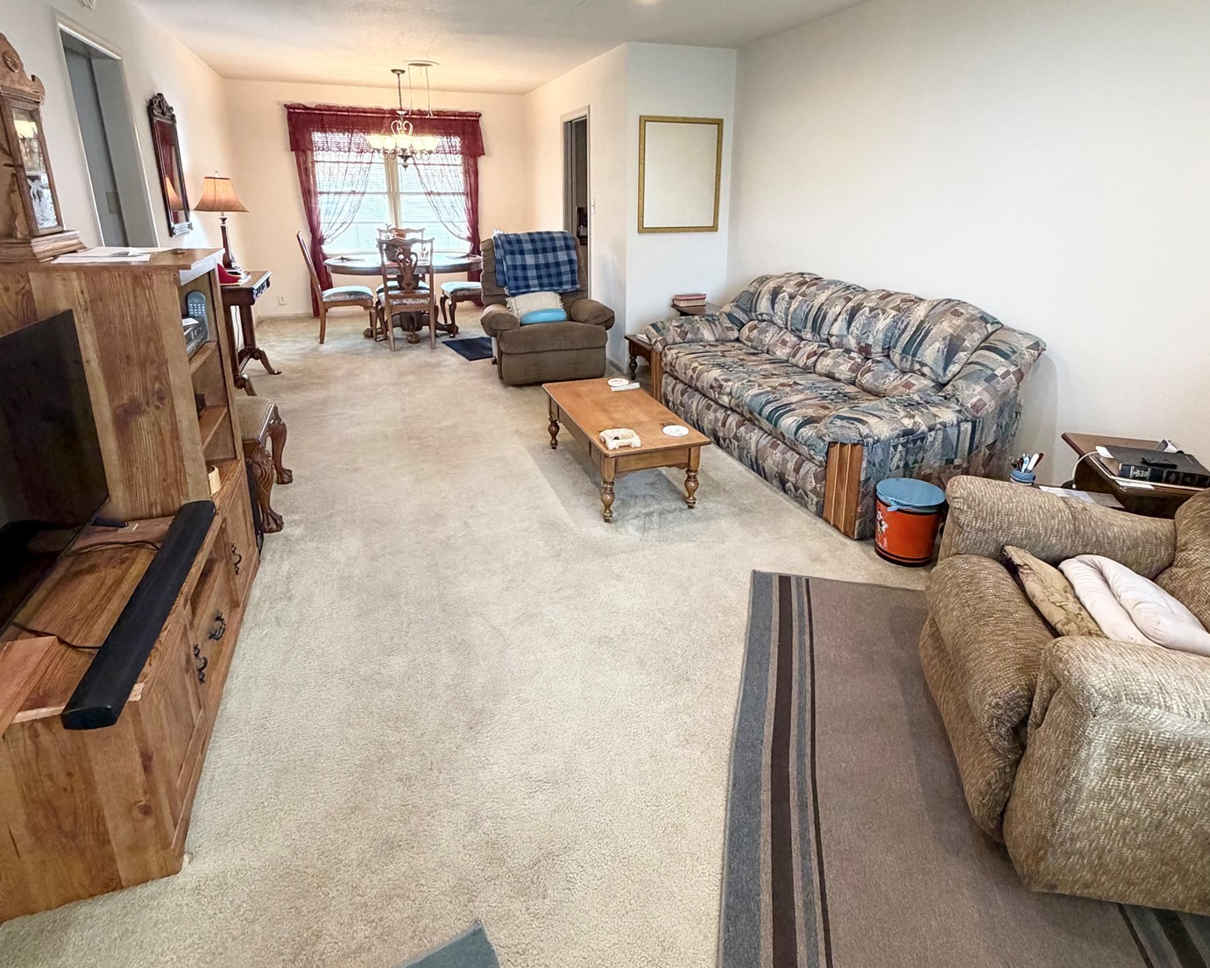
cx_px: 618
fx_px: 680
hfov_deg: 83.3
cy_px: 394
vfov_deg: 70.2
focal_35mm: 19
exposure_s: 1/60
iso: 320
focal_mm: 2.22
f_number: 2.2
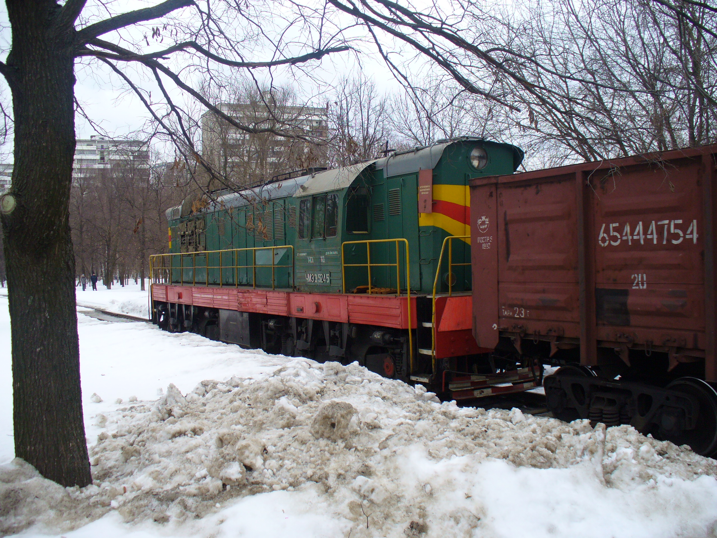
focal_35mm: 37
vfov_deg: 38.7
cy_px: 269
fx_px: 766
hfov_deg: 50.1
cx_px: 358
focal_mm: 6.1
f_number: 2.8
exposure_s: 1/500
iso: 80
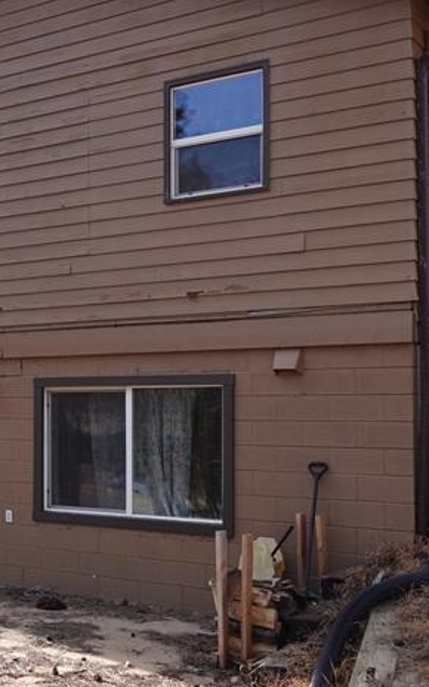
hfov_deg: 21.9
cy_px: 383
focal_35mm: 54
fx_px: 1010
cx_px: -108
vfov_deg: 37.5
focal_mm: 9.4
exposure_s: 1/125
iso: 125
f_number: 1.8
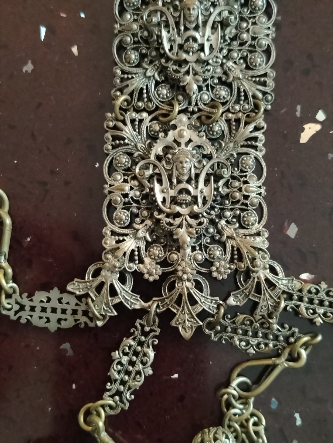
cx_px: 166
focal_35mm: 45
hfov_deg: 32.2
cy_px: 222
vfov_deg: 42.1
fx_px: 577
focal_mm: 5.25
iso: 8128
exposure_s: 1/60
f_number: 1.75
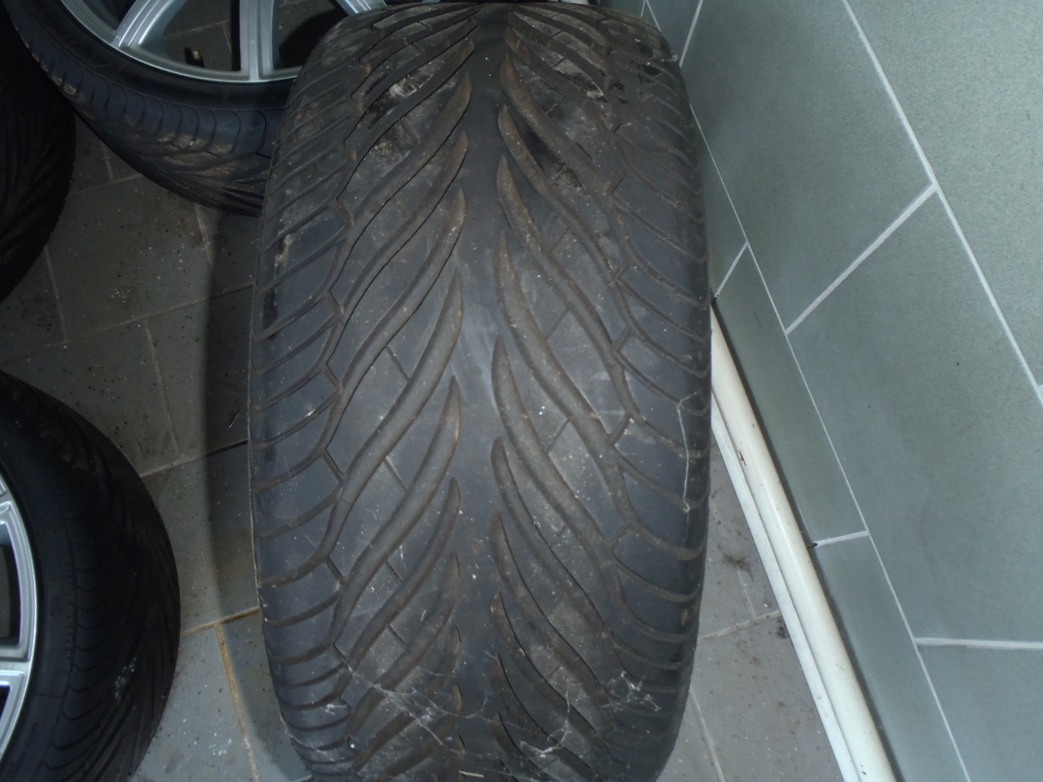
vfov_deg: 49.7
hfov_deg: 63.4
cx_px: 522
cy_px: 391
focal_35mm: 28
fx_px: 844
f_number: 3.9
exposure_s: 1/30
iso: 100
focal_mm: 5
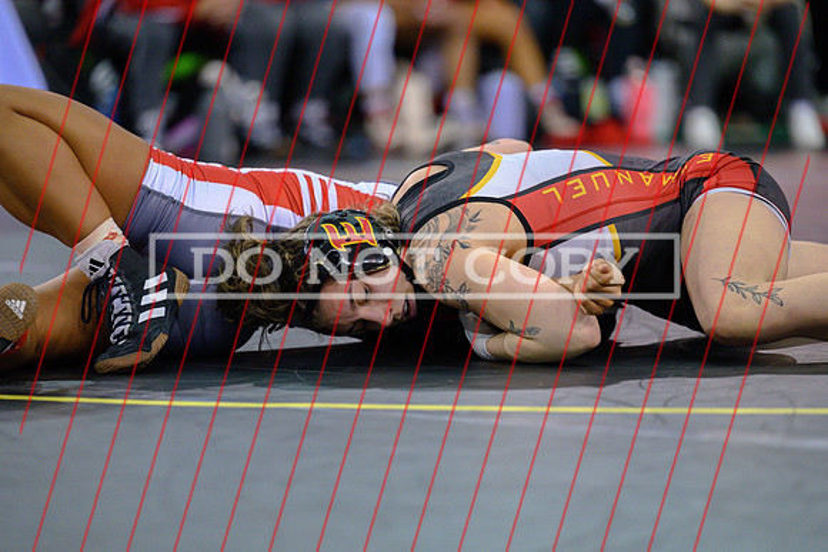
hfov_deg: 10.5
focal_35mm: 196
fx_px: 4505
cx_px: 434
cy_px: 308
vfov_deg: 7.0
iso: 3600
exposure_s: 1/640
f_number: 2.8
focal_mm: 175
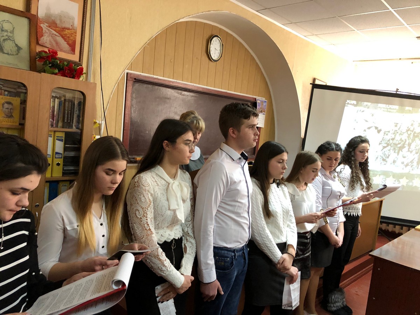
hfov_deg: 63.4
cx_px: 210
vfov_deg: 49.7
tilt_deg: -8.0
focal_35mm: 28
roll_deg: -4.8
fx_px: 340
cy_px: 158
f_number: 1.8
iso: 100
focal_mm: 3.99
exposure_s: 1/13
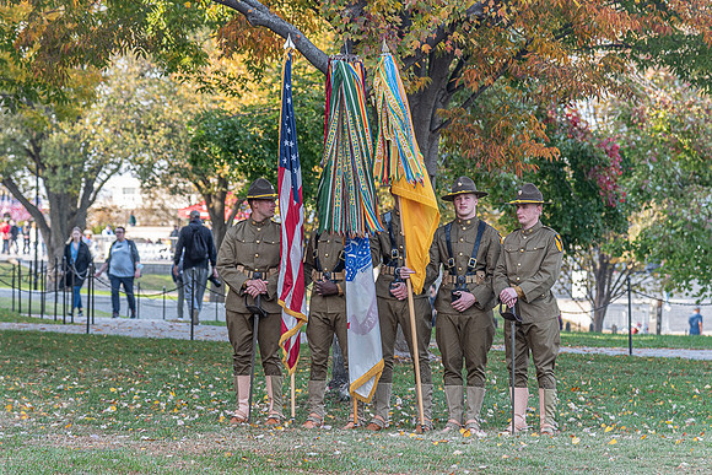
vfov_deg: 8.9
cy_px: 236
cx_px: 366
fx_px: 3060
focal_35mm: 155
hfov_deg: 13.3
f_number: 4.5
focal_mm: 120
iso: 500
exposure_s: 1/320
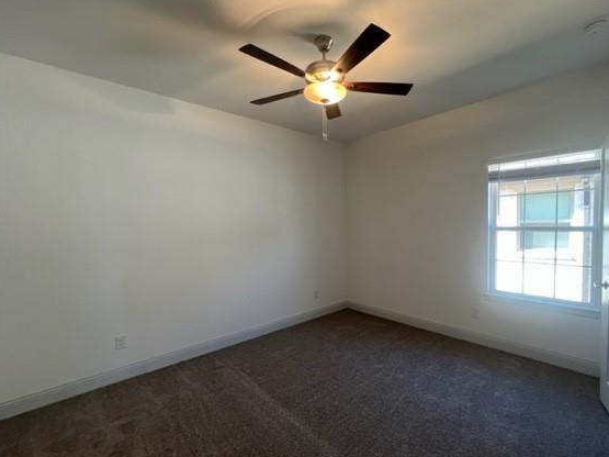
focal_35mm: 15
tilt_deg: -2.8
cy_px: 235
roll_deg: +0.9
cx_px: 322
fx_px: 264
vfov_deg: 81.7
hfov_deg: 98.1
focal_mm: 1.57
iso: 200
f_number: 1.8
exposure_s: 1/120
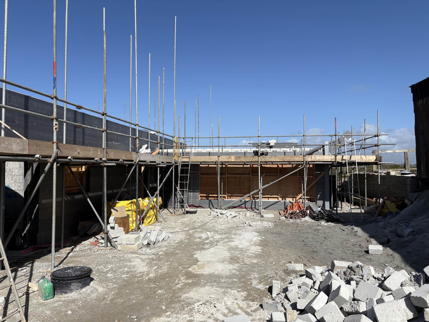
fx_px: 322
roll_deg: +0.8
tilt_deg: +2.3
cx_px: 214
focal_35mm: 26
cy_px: 161
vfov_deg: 53.1
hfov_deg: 67.3
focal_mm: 5.96
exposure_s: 1/5348
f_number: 1.6
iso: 50
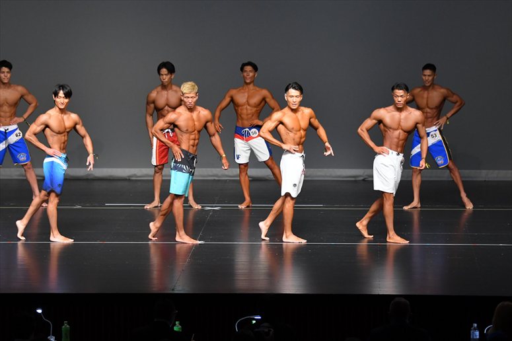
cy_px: 170
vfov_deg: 7.9
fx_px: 2473
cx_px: 256
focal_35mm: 174
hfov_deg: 11.8
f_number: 5.6
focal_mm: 116
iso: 2800
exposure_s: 1/400
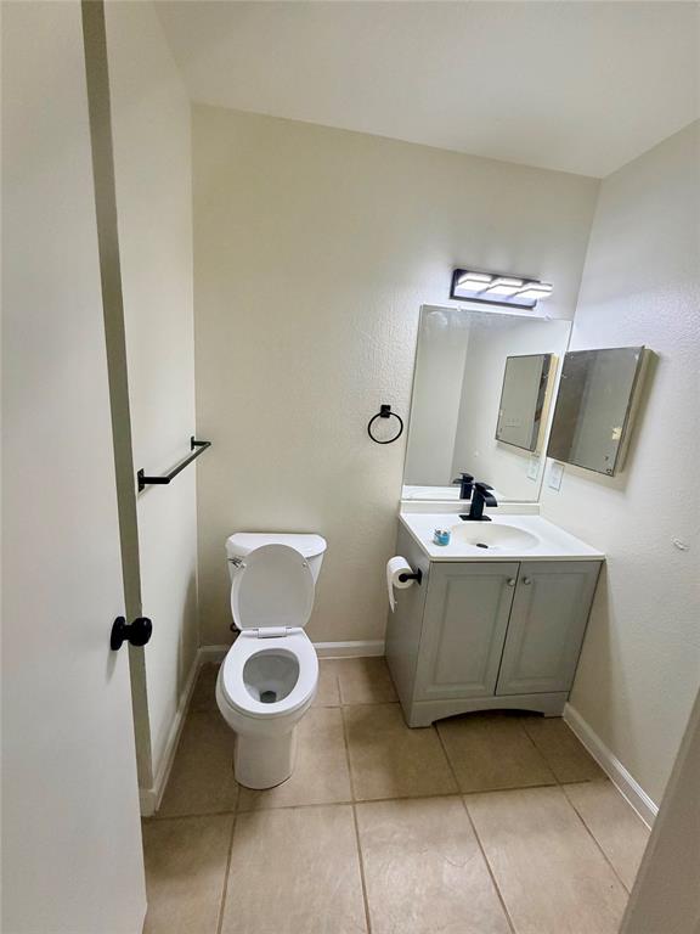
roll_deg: -4.4
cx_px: 350
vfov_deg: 102.1
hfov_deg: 85.7
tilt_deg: -13.2
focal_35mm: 14
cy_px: 467
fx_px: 377
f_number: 2.2
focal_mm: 2.22
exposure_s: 1/120
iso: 250
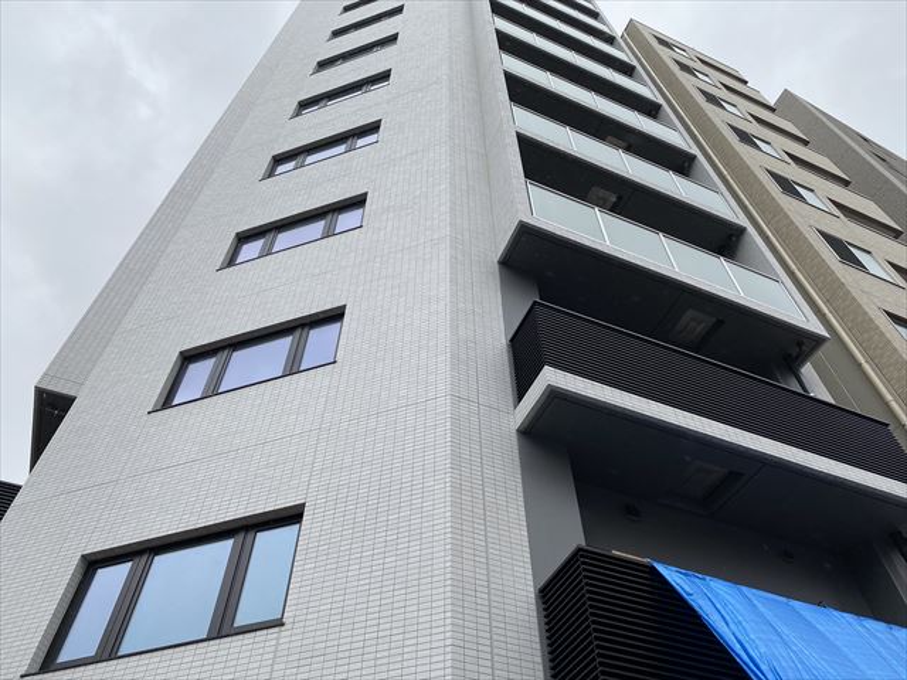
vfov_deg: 53.1
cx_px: 454
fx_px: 681
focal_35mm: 26
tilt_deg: +51.2
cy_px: 340
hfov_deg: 67.3
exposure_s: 1/582
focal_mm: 4.25
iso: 32
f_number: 1.8
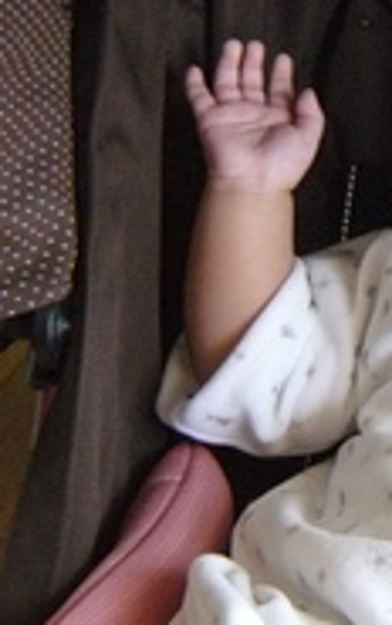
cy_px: 280
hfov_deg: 6.3
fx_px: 3547
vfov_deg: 10.1
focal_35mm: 208
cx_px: 561
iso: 400
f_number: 3.2
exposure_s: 1/80
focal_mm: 15.2
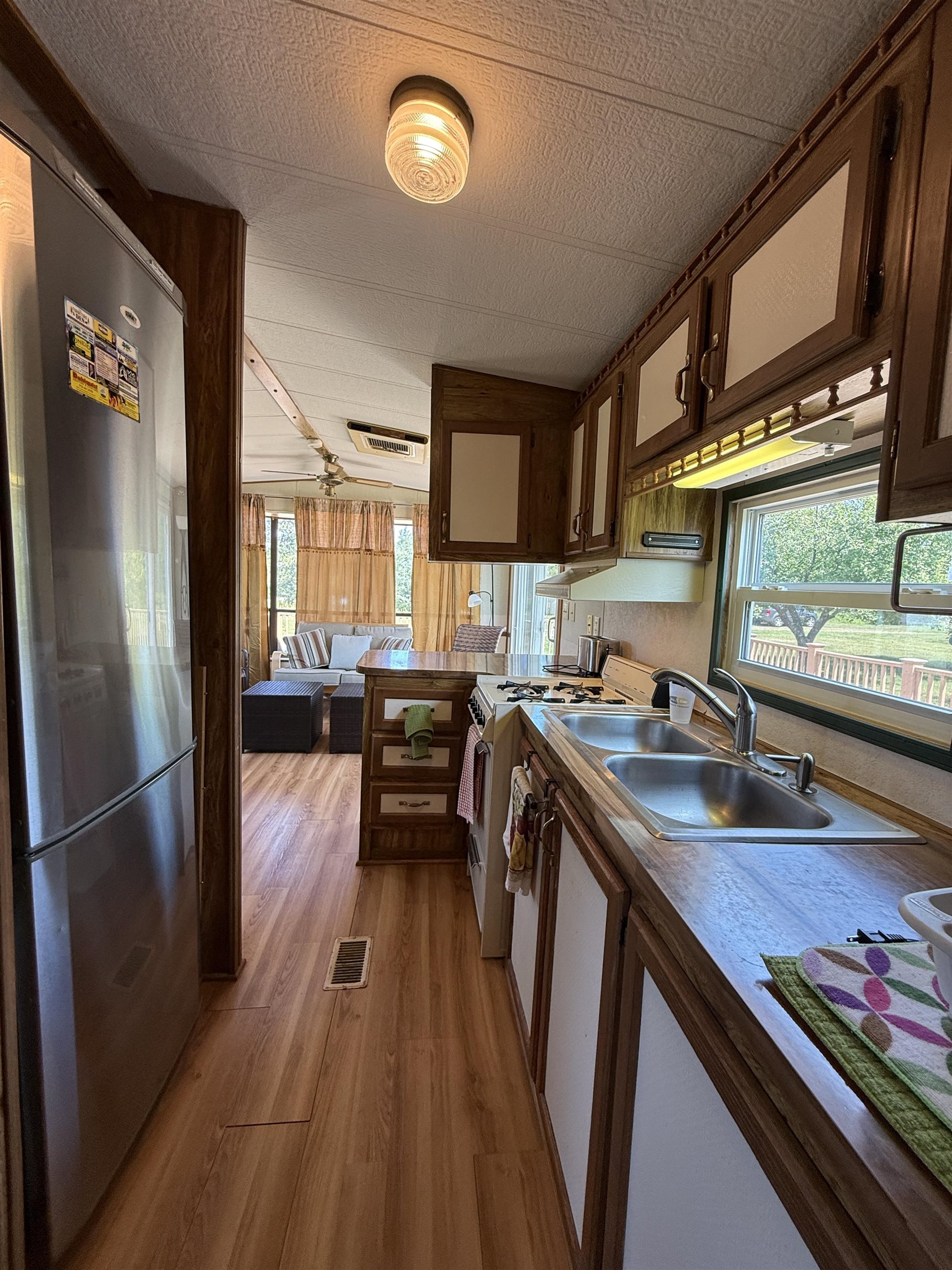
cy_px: 635
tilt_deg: -4.5
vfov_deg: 102.1
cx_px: 476
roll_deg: -2.3
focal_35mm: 14
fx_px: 513
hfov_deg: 85.7
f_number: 2.2
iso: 160
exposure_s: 1/120
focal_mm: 2.22
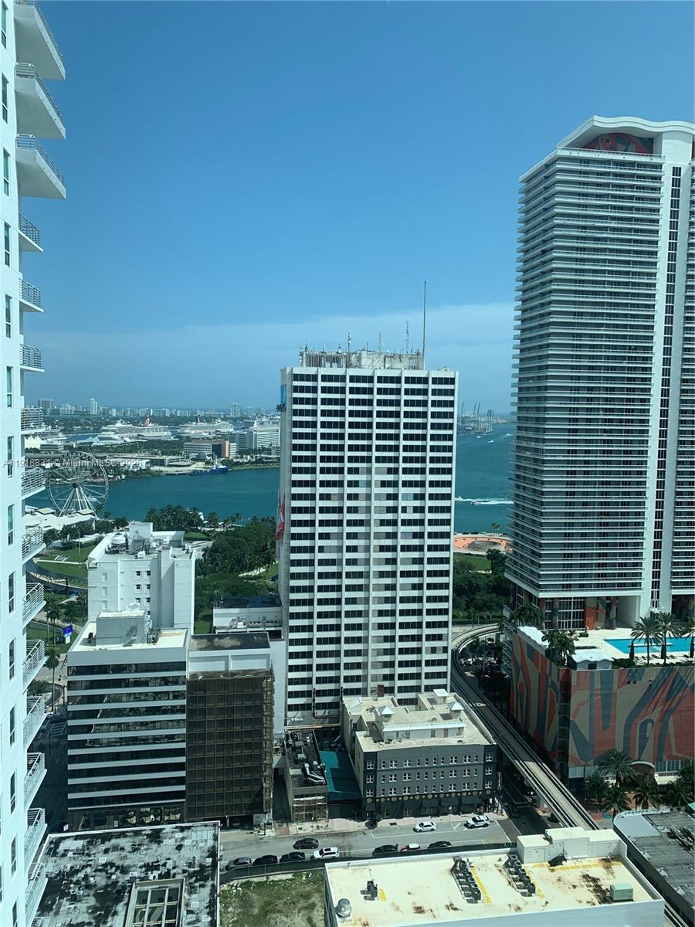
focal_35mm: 26
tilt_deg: -2.1
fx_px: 696
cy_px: 464
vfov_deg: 67.3
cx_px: 348
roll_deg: -0.6
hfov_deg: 53.1
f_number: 1.8
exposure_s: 1/2915
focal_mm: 4.25
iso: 25
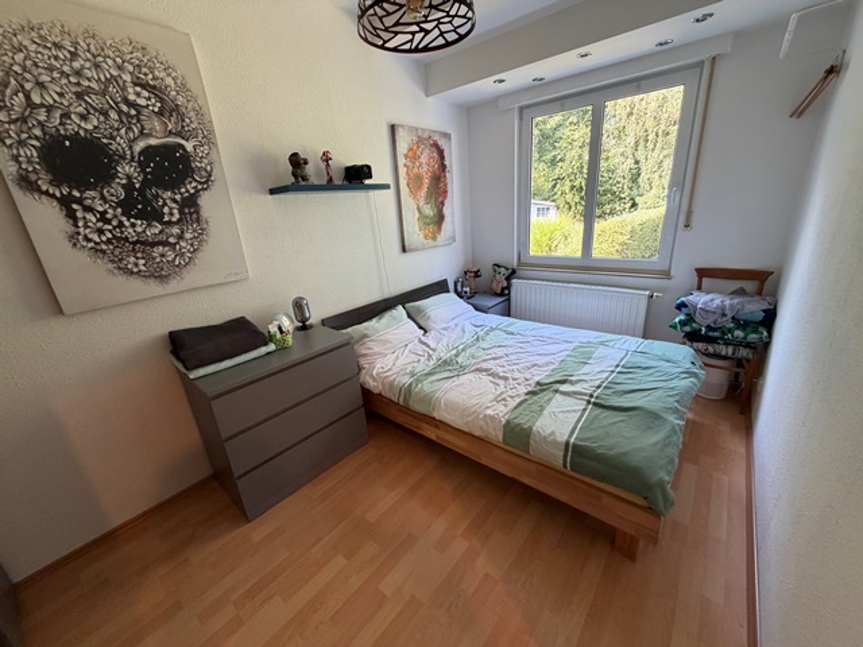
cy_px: 324
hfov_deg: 102.1
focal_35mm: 14
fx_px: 349
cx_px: 432
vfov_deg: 85.7
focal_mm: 2.22
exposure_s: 1/100
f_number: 2.2
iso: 320
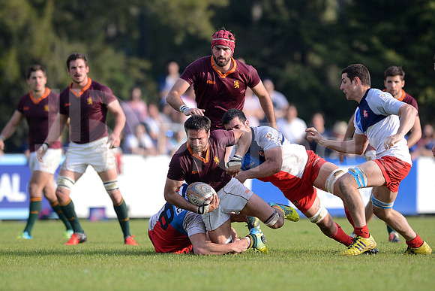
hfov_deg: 4.9
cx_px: 218
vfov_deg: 3.3
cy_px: 146
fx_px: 5076
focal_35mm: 420
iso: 560
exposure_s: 1/1600
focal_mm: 420
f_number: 4
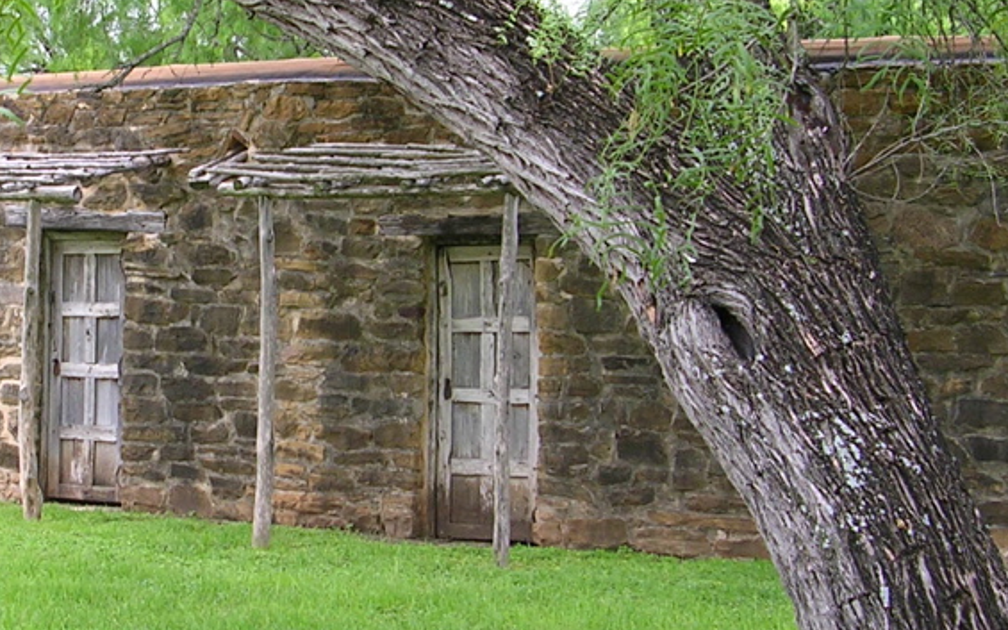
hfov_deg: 26.6
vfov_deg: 17.2
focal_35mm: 76
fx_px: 2088
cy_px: 307
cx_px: 193
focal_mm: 5.8
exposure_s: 1/46.9
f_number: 2.8
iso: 50
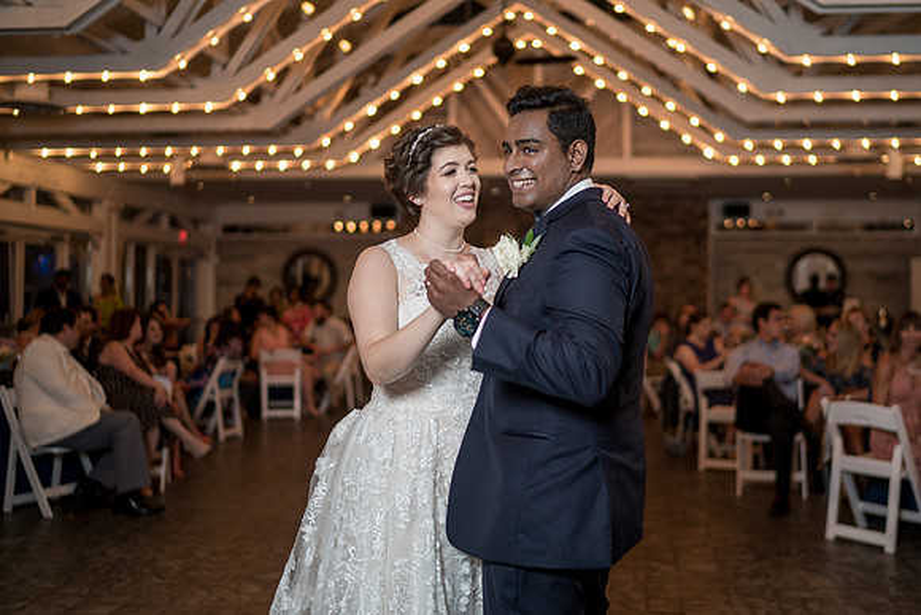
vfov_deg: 33.4
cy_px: 269
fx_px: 1022
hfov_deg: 48.4
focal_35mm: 40
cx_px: 522
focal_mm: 35
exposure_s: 1/200
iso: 200
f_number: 1.4
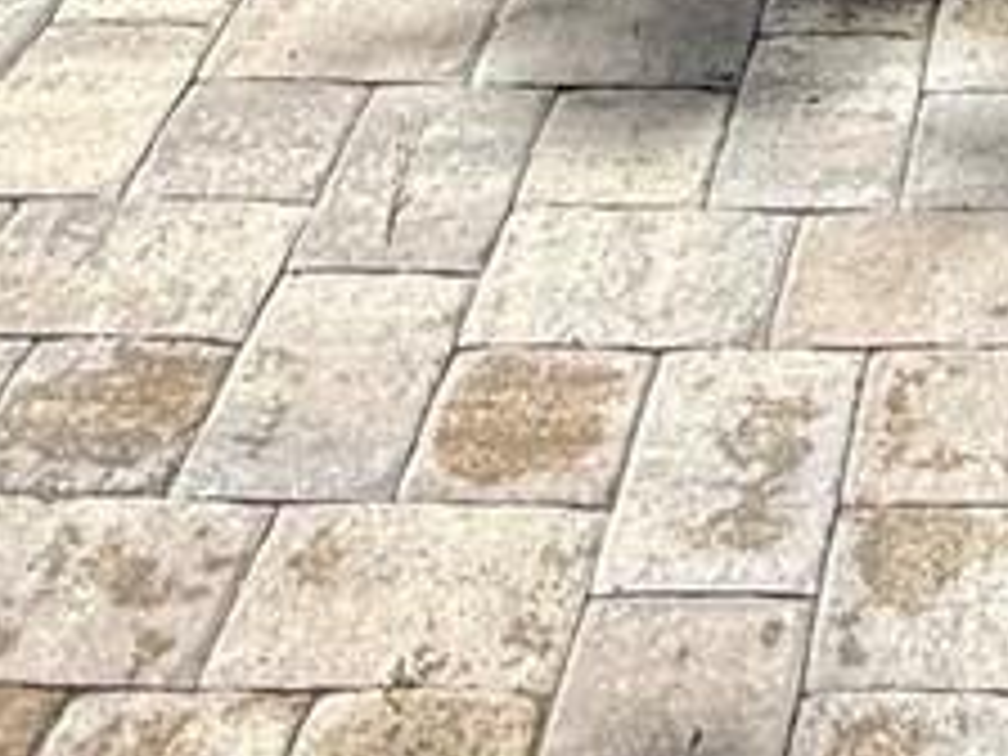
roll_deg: +1.0
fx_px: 2912
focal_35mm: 100
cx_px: 1395
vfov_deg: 11.0
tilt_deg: -7.4
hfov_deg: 18.0
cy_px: -1364
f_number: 2.2
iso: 64
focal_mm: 2.22
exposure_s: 1/514
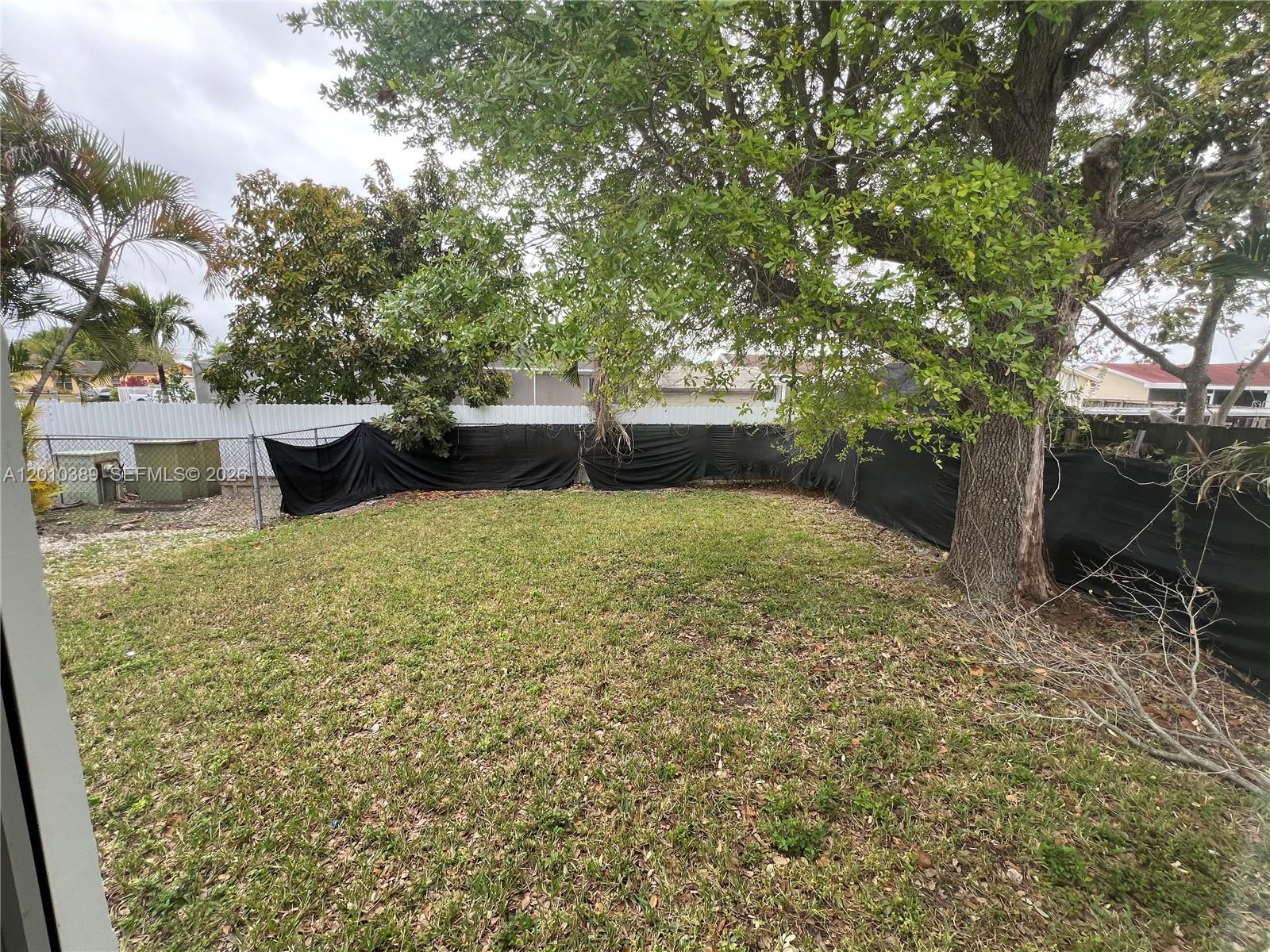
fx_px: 477
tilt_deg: -10.4
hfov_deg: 106.2
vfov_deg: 89.9
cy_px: 476
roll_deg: -1.8
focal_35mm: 13
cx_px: 635
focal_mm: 1.57
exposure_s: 1/184
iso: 32
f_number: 1.8
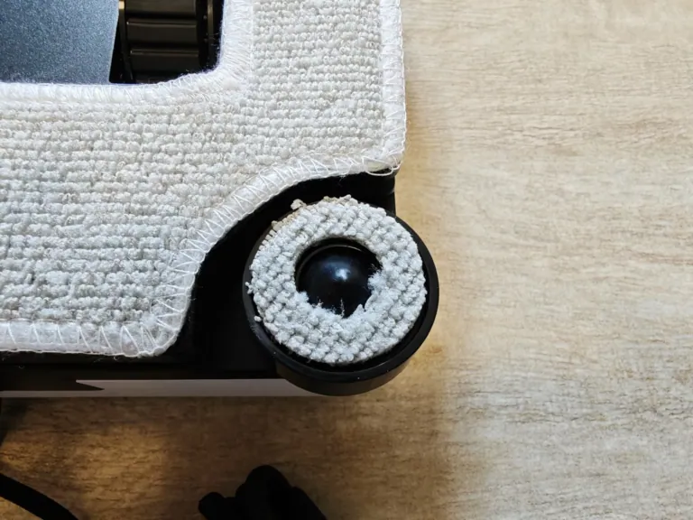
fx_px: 460
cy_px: 260
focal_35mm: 23
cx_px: 346
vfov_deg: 58.9
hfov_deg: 73.9
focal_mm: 2.13
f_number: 2.2
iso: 1600
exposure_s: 1/100
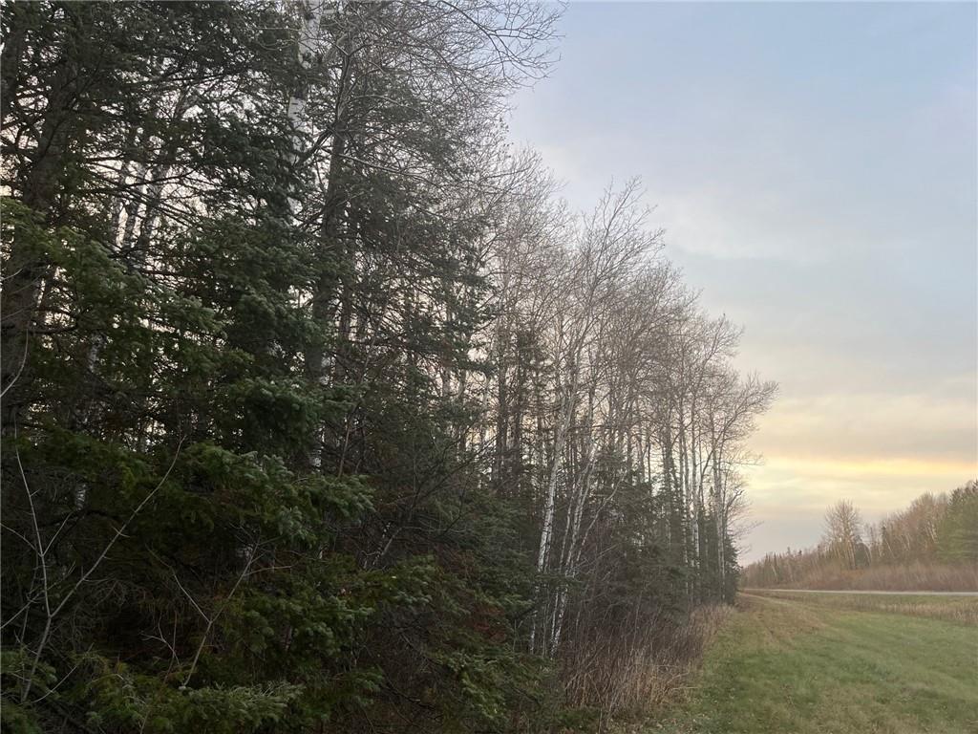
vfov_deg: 53.1
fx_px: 735
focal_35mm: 26
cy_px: 367
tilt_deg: +16.8
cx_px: 489
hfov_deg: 67.3
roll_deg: -1.1
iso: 40
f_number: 1.6
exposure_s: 1/122
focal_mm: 5.1
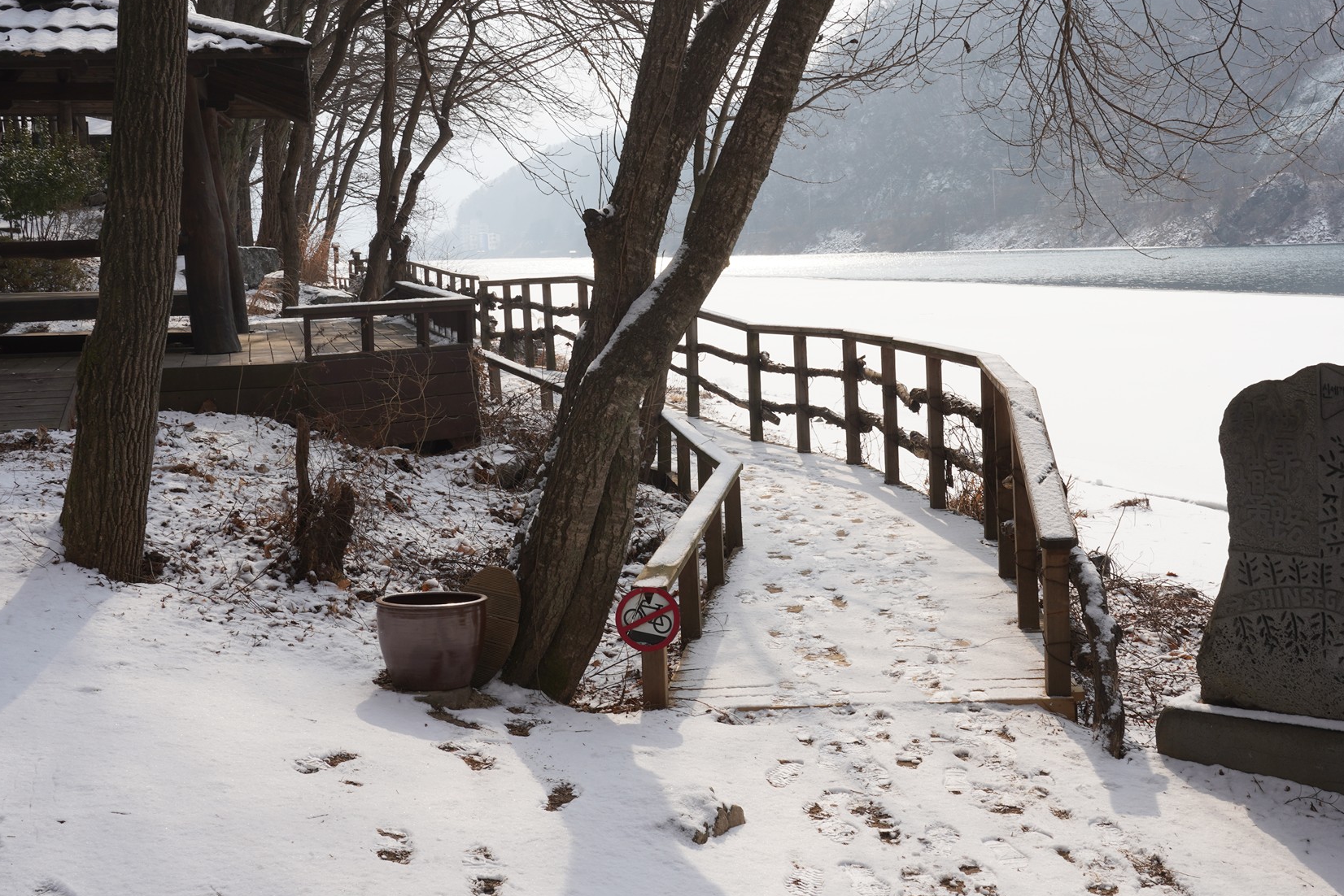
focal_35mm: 46
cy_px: 374
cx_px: 770
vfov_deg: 29.2
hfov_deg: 42.6
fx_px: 1718
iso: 160
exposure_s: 1/100
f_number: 20
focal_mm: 38
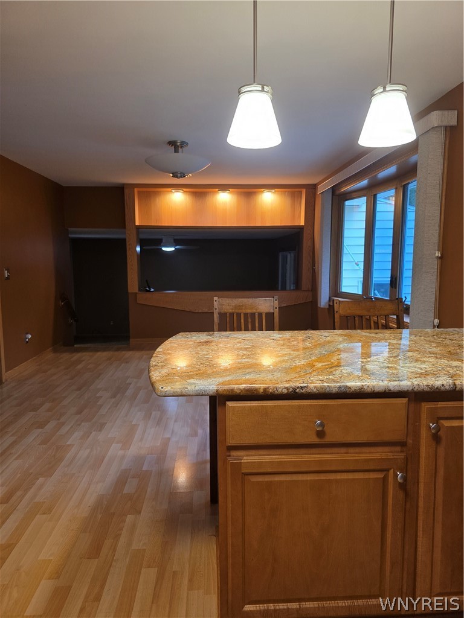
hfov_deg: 58.9
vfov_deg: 73.9
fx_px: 411
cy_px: 309
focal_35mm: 23
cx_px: 232
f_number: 1.7
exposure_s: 1/120
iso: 250
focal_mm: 6.3
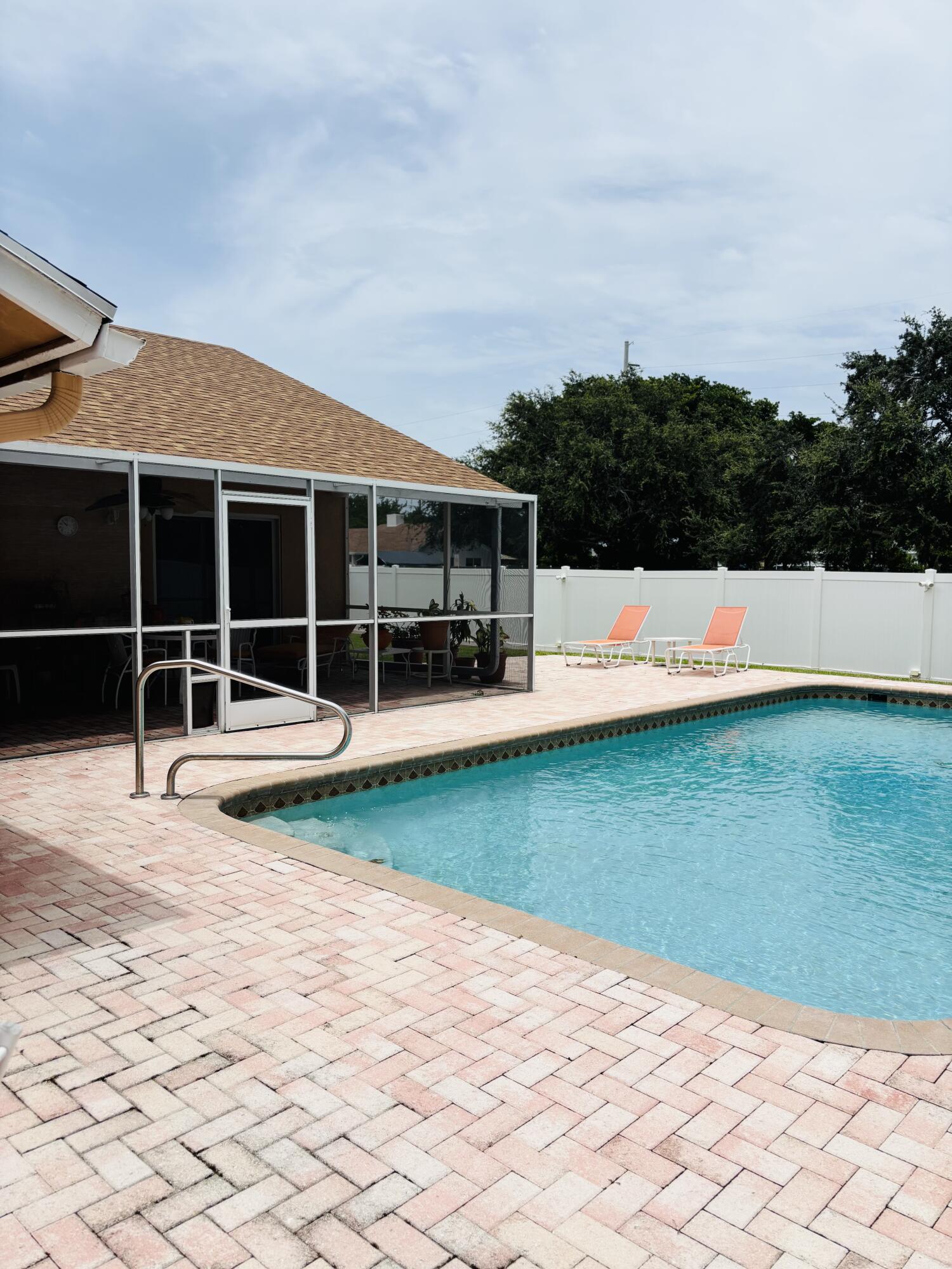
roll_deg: -1.5
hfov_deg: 53.1
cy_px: 634
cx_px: 476
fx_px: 953
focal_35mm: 26
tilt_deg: -4.2
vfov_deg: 67.3
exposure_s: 1/6711
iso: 50
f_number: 1.6
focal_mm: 5.96
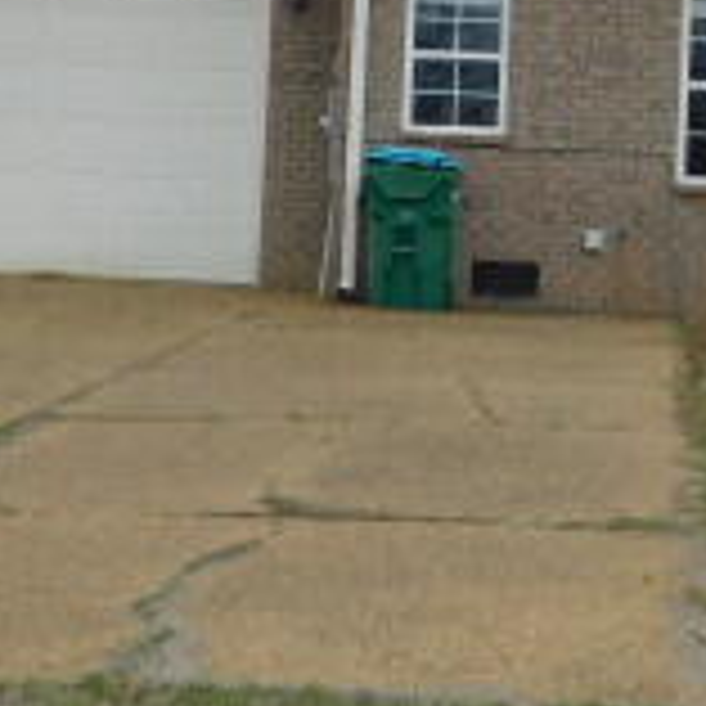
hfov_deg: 16.1
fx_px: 2492
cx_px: 427
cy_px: 36
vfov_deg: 15.9
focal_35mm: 108
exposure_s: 1/500
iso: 125
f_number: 3.2
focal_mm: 5.3
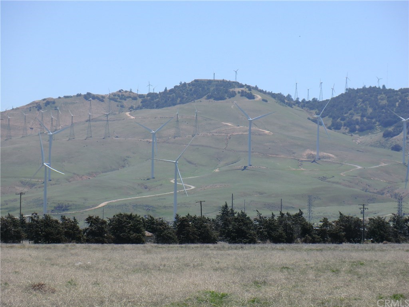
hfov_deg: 9.9
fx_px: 2351
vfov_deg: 7.5
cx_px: 204
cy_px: 154
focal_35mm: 199
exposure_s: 1/500
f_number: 5.2
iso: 64
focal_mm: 35.7
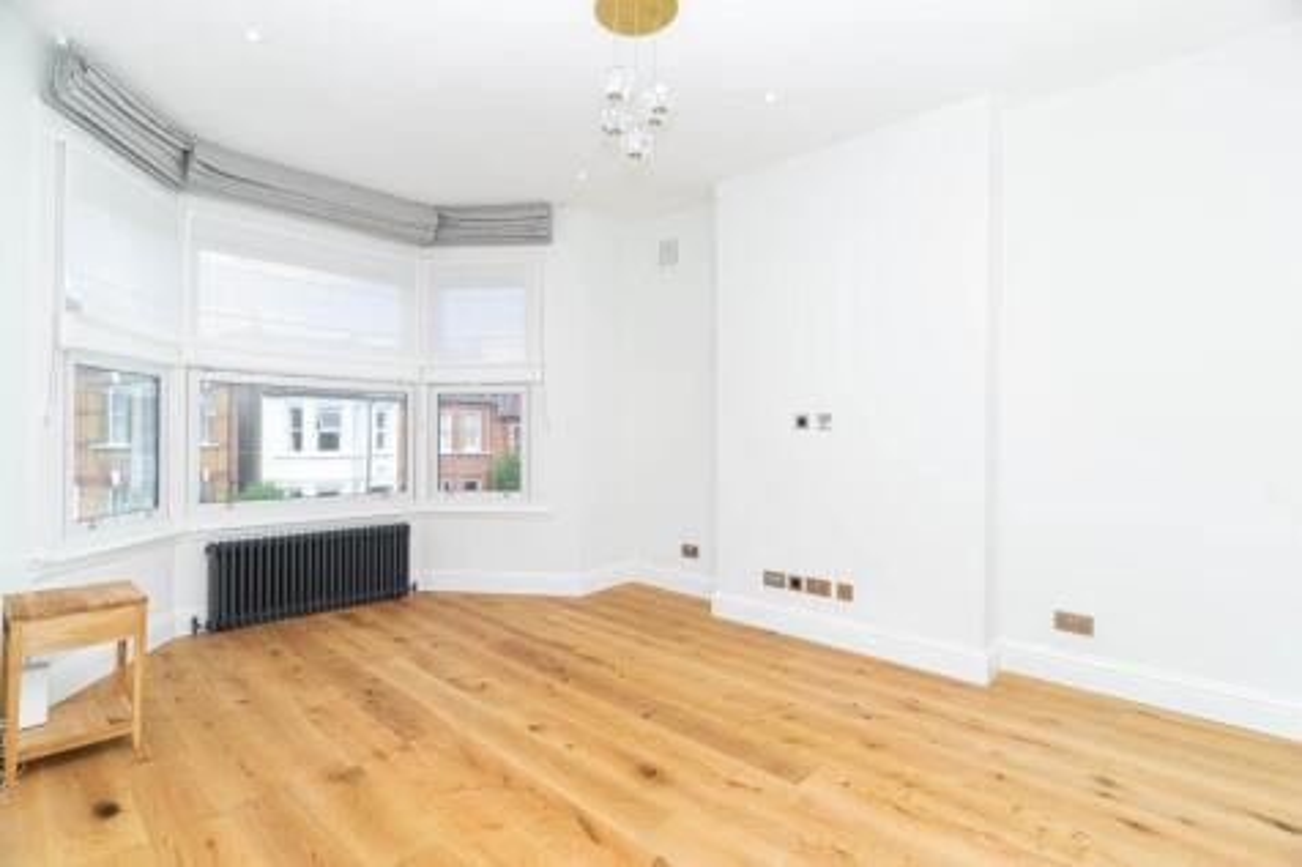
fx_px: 615
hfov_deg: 93.3
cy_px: 434
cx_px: 651
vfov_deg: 70.4
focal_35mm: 17
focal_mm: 17
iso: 320
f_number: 6.3
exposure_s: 1/125
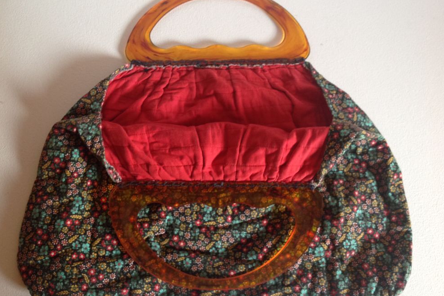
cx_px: 225
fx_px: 456
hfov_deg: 51.9
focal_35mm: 37
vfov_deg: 36.0
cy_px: 146
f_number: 2.4
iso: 125
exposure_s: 1/15
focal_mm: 4.28
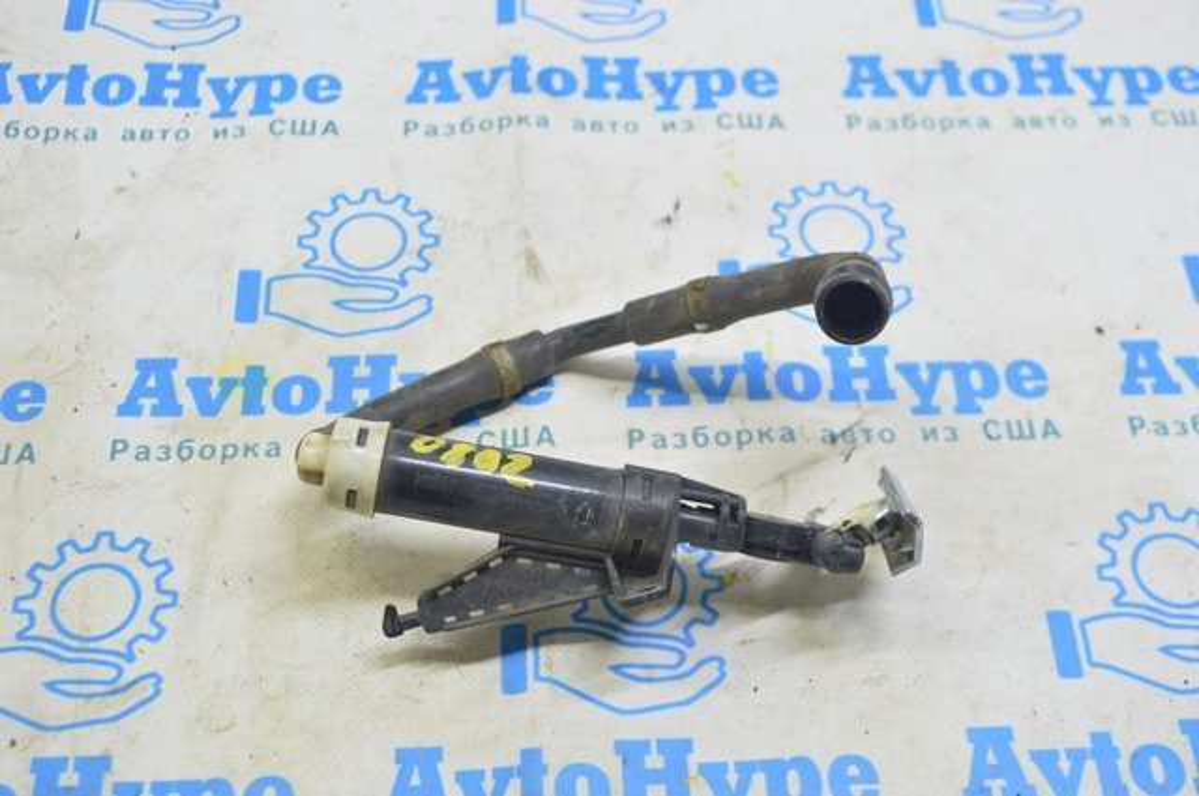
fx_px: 1696
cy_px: 398
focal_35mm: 51
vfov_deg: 26.4
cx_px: 600
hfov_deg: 38.9
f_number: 5.6
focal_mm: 34
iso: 400
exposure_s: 1/20
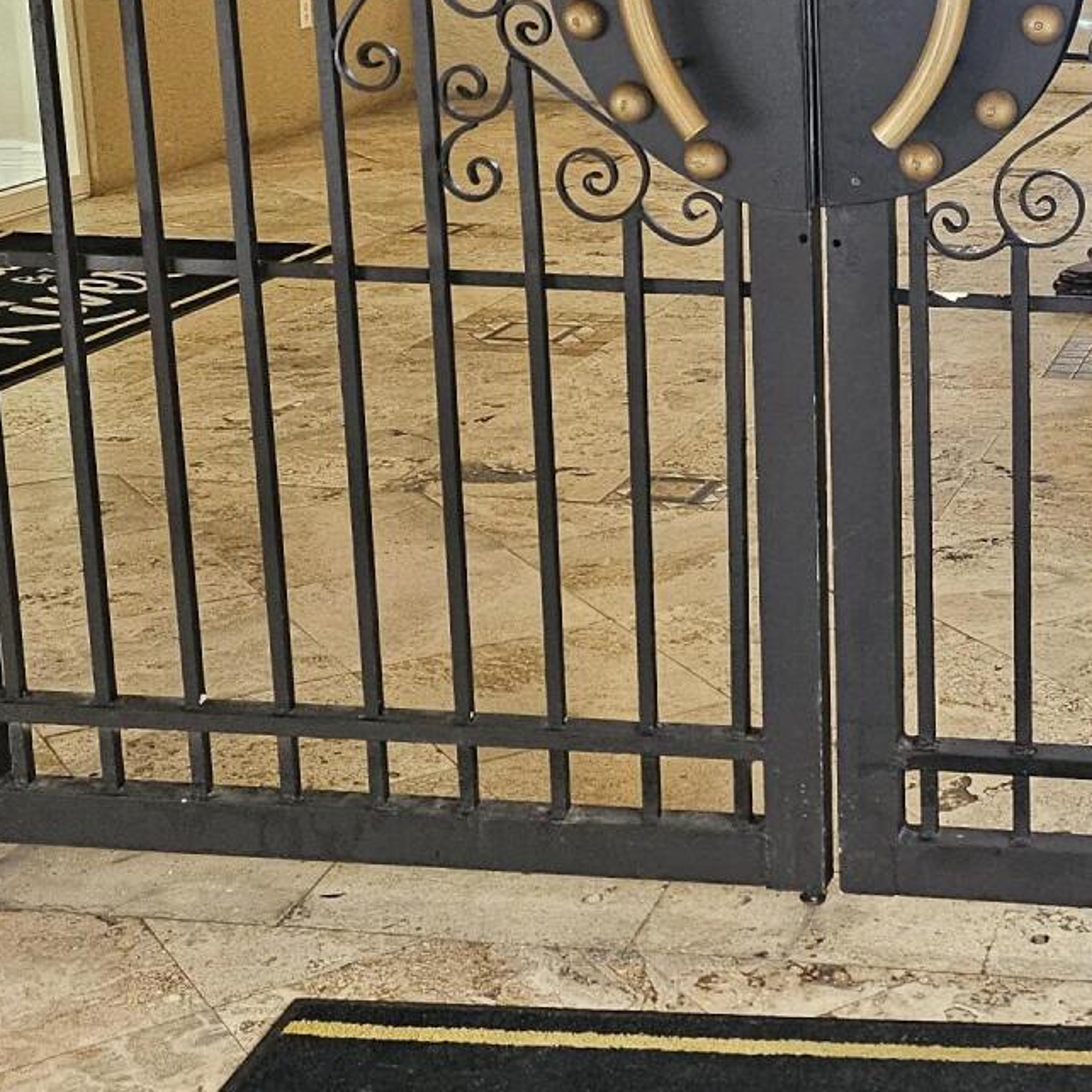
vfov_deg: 25.9
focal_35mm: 66
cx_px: 1184
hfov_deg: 24.5
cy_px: 345
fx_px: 2356
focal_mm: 5
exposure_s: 1/120
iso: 400
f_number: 1.8
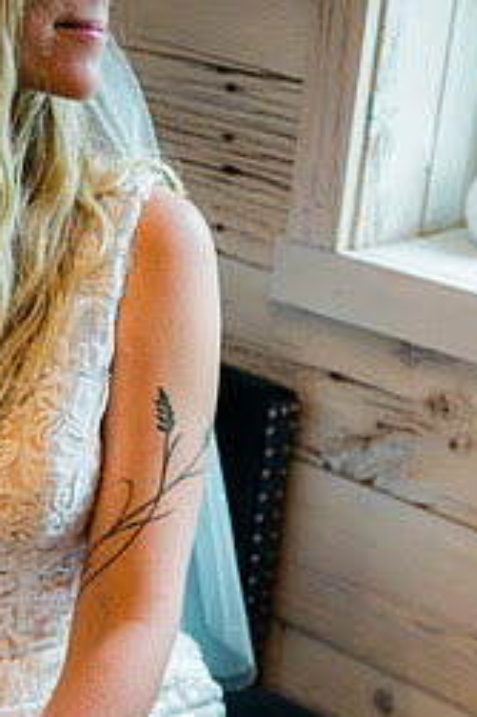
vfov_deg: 25.8
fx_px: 1532
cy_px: 597
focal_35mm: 77
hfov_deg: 17.5
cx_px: 73
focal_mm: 43
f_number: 2.8
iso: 500
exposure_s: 1/200
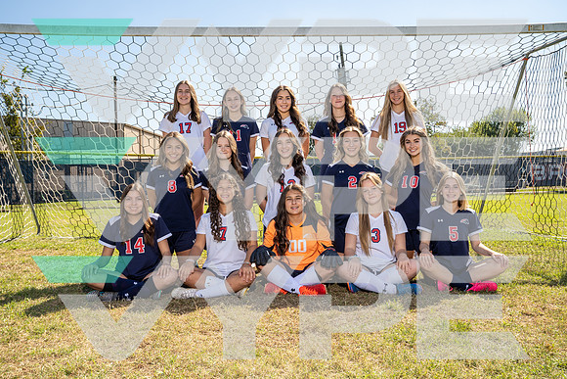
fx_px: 536
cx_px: 284
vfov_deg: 38.9
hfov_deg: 55.8
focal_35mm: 34
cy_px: 190
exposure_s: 1/125
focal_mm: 34
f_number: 8
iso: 100
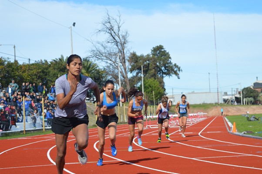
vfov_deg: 16.5
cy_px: 87
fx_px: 600
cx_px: 131
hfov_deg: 24.6
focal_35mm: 82
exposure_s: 1/250
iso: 100
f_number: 8
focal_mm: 55
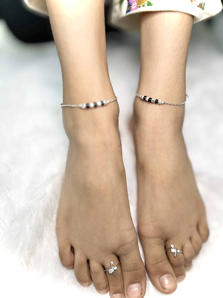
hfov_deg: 53.1
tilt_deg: -66.8
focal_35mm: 26
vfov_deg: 67.3
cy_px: 149
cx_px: 112
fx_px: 223
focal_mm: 5.7
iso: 50
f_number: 1.5
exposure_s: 1/360
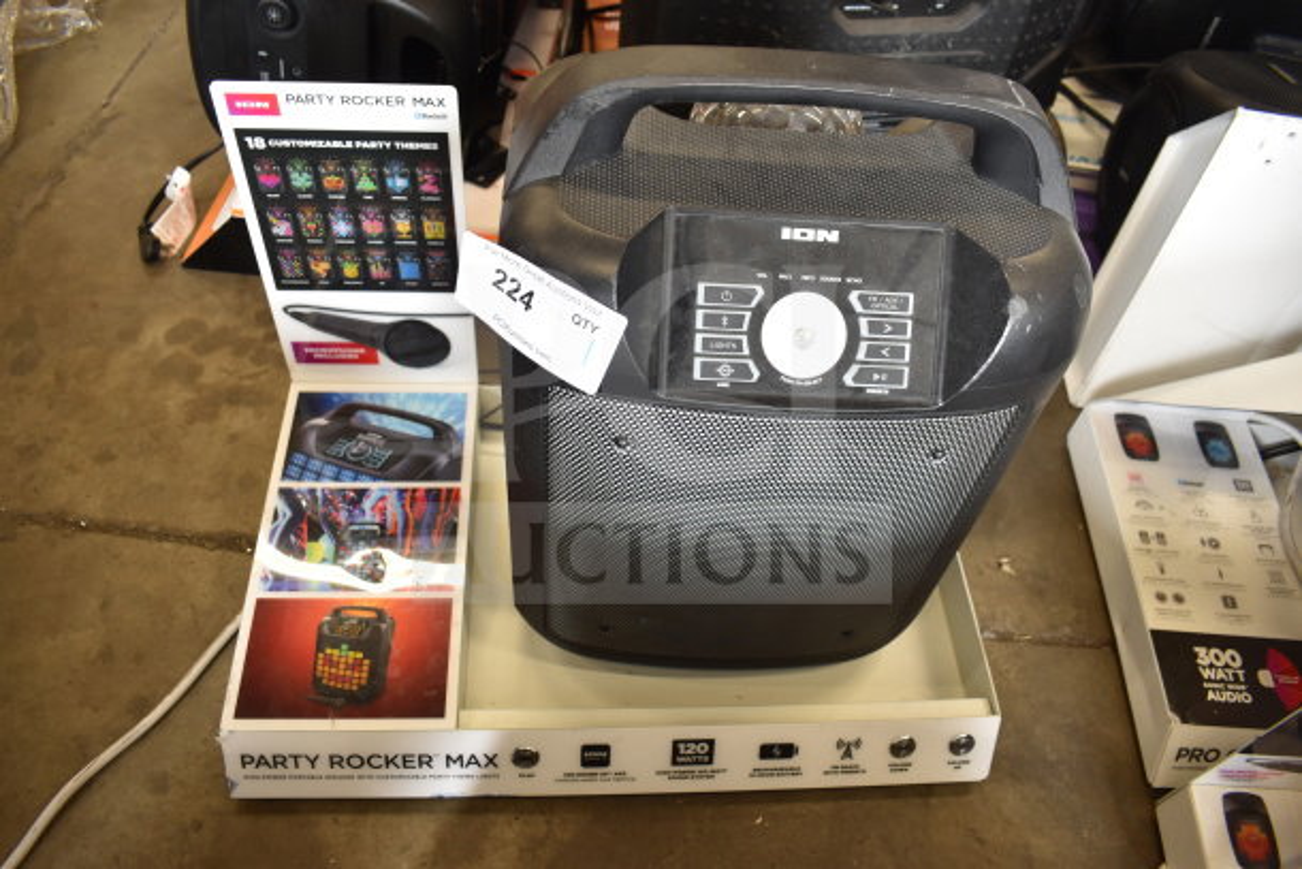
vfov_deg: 48.0
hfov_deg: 67.4
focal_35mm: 27
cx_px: 651
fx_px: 977
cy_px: 434
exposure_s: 1/30
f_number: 3.5
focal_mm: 18
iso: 500
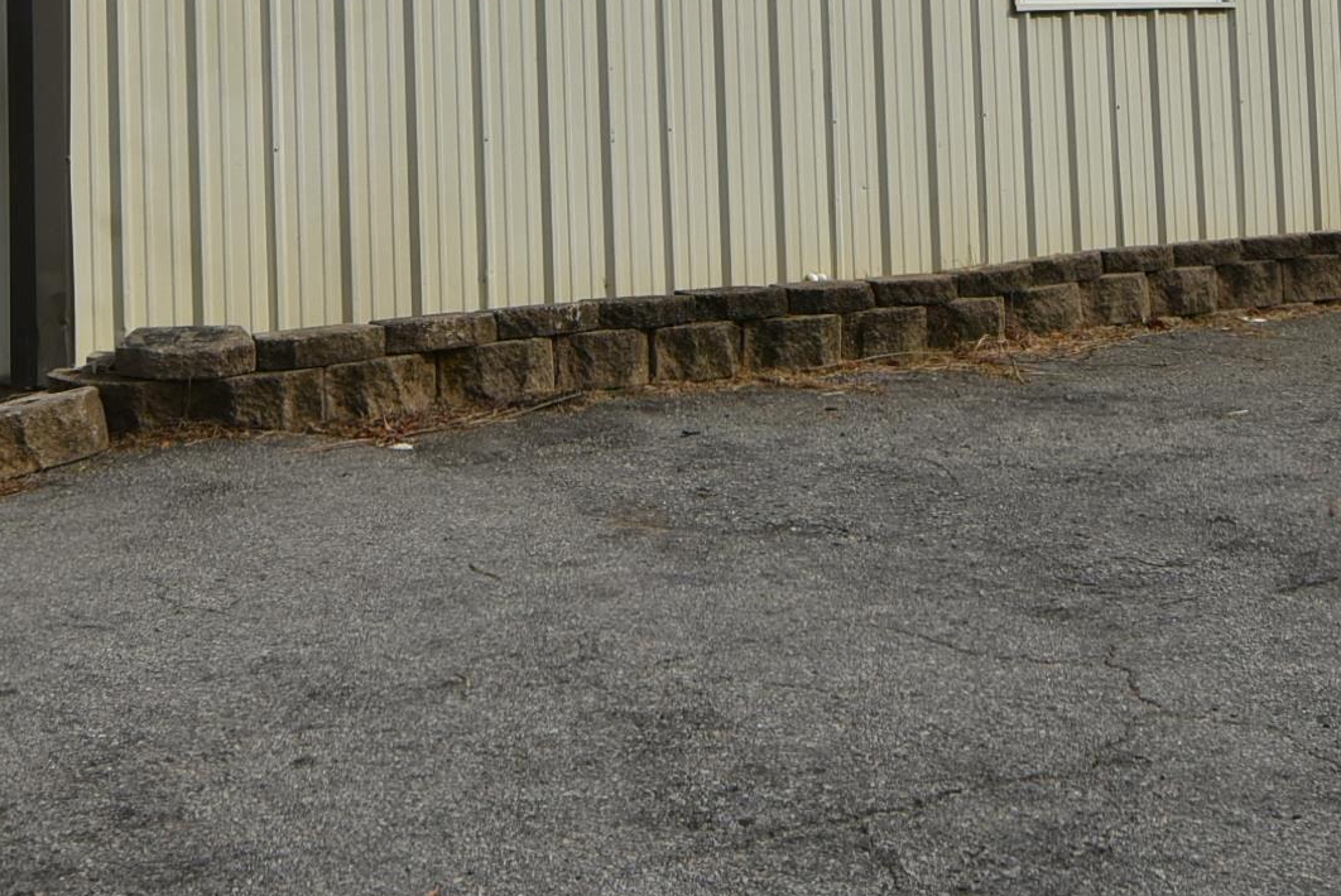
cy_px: -109
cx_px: 706
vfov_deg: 20.4
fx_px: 2364
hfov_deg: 31.7
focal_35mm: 63
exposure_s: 1/640
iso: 200
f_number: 8
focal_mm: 15
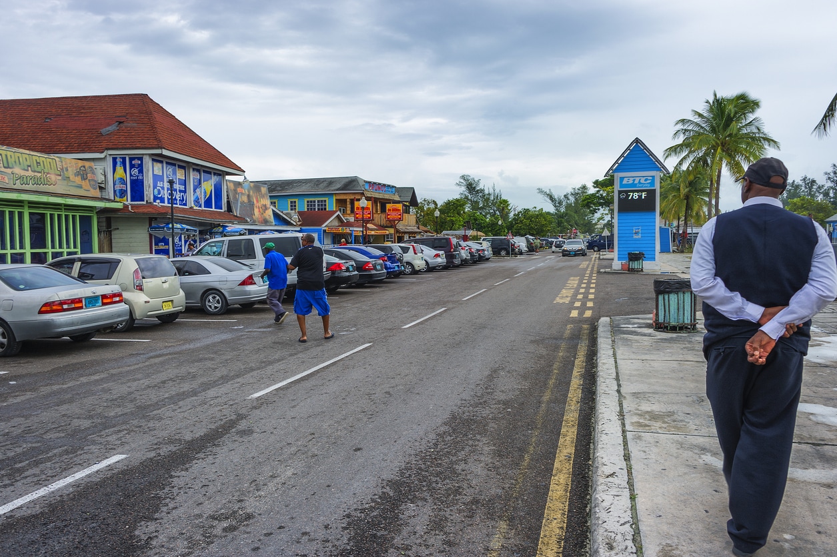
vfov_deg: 46.3
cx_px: 418
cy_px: 278
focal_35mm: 28
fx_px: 651
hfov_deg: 65.5
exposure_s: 1/100
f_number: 11
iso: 100
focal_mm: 28
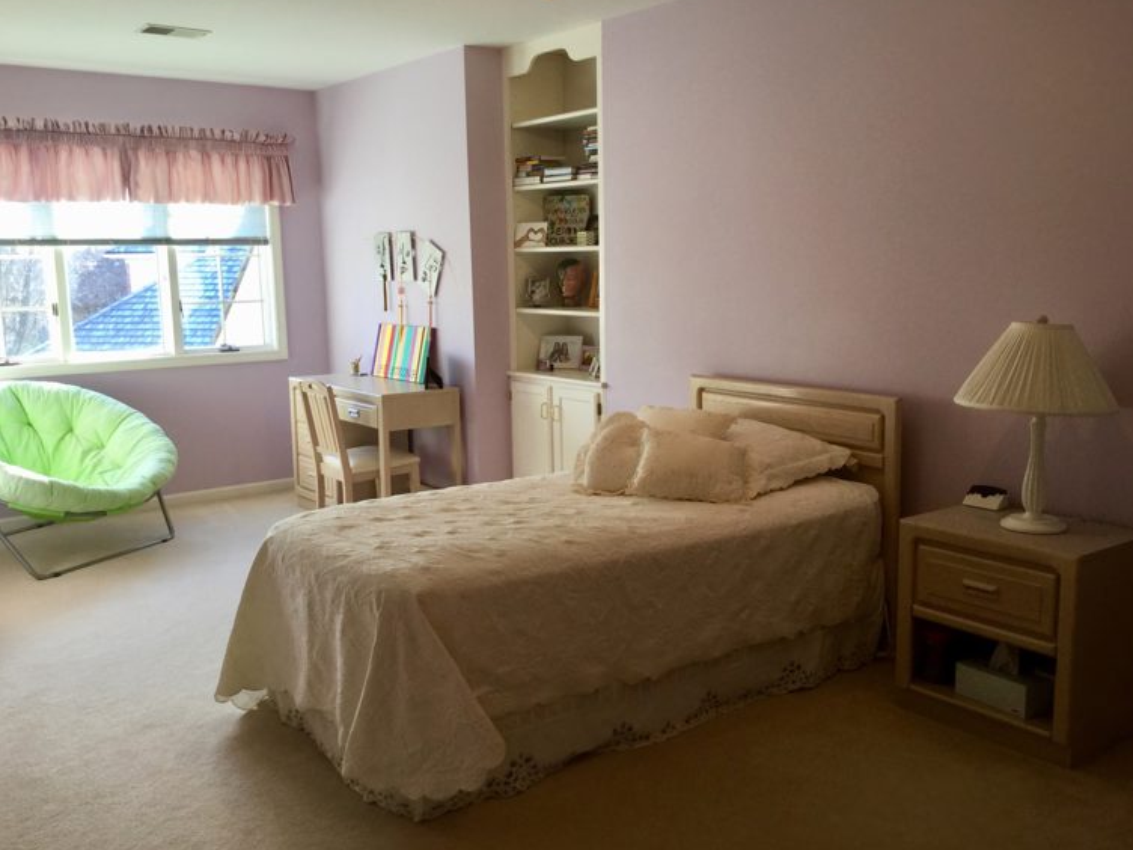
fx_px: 1080
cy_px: 436
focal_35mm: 33
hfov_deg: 55.3
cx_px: 553
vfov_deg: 42.9
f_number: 2.4
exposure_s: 1/60
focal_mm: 3.3
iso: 32
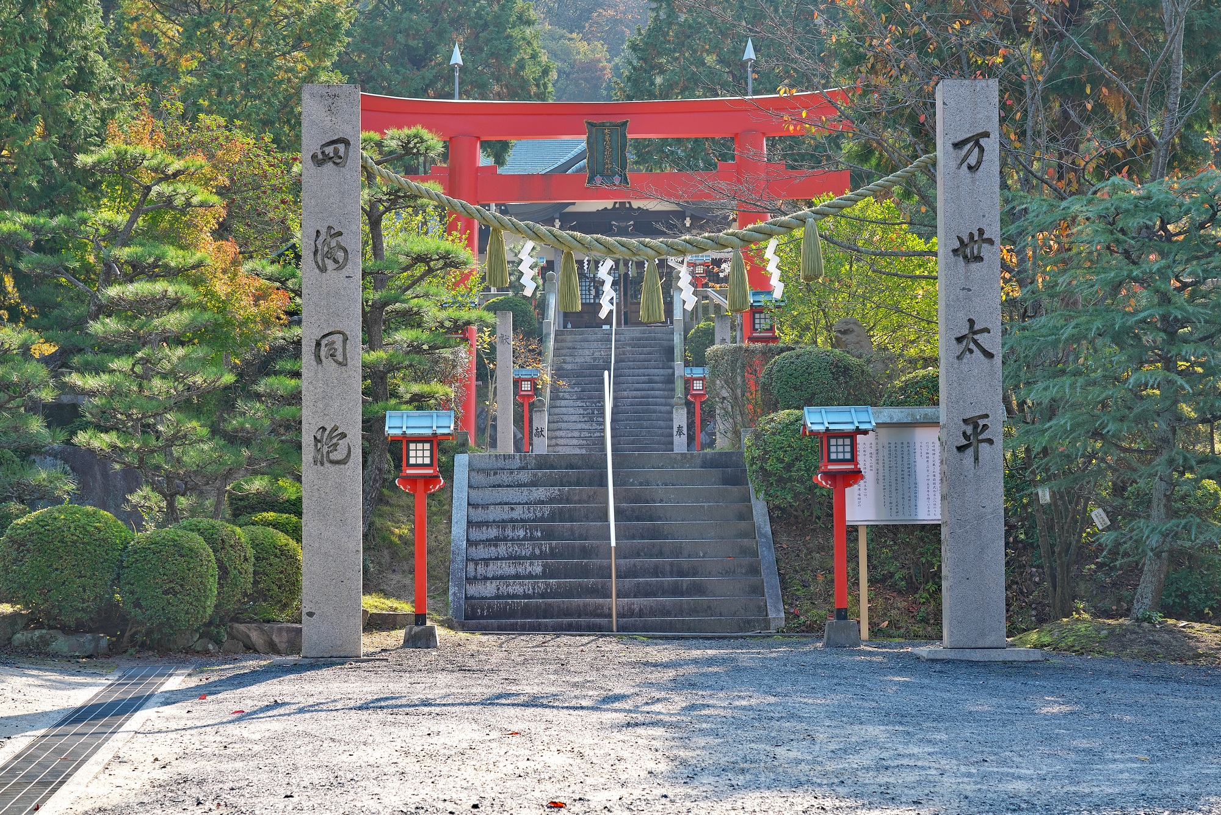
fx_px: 2476
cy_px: 408
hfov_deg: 27.7
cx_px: 610
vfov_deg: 18.7
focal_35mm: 73
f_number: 10
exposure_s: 1/60
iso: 100
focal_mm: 73
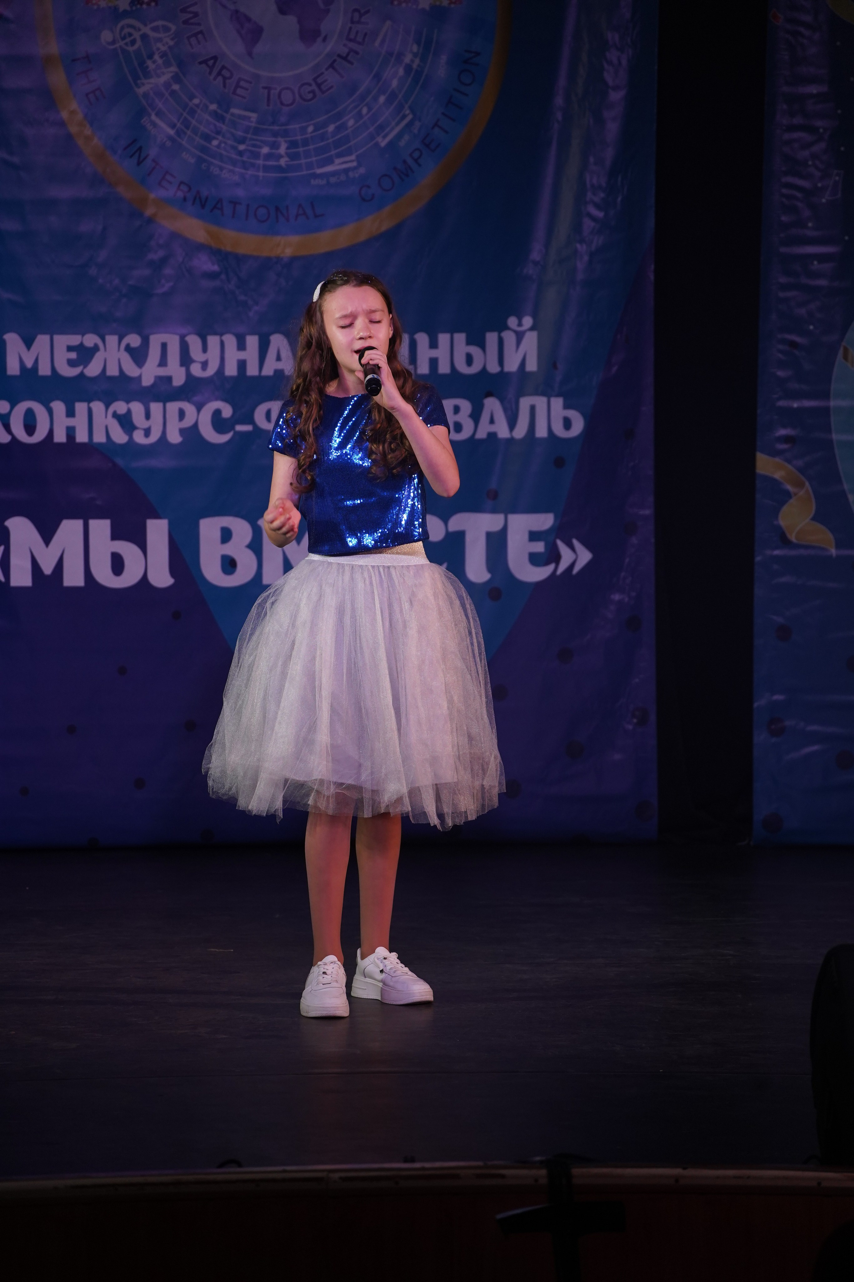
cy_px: 641
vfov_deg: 11.7
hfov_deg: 7.8
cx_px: 427
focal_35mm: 175
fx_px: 6227
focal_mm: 175
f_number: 5.6
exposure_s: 1/250
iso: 1600
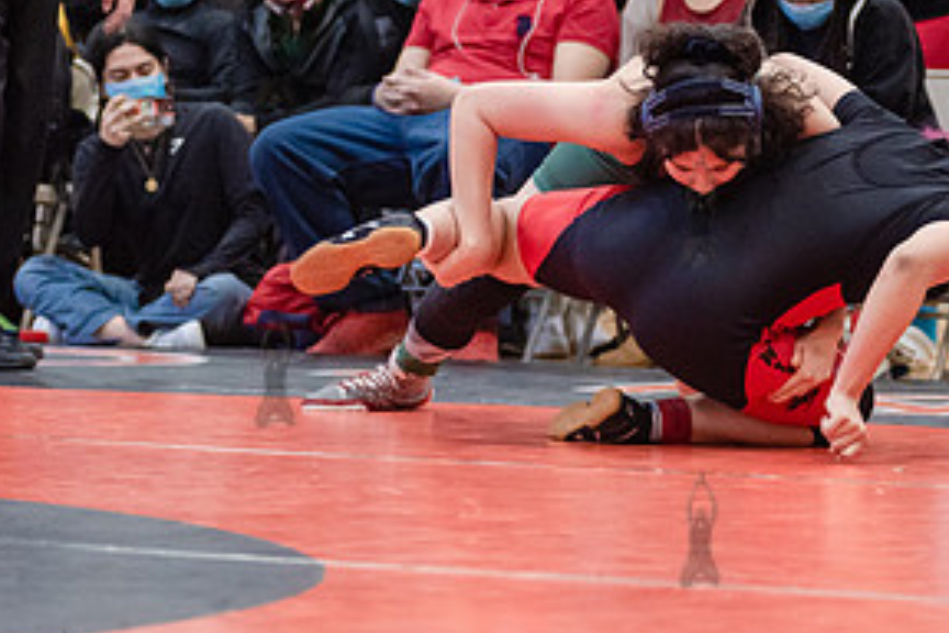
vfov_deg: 7.4
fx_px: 4876
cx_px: 699
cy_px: 209
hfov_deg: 11.1
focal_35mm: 185
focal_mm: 92
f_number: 3.5
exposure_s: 1/400
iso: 4000
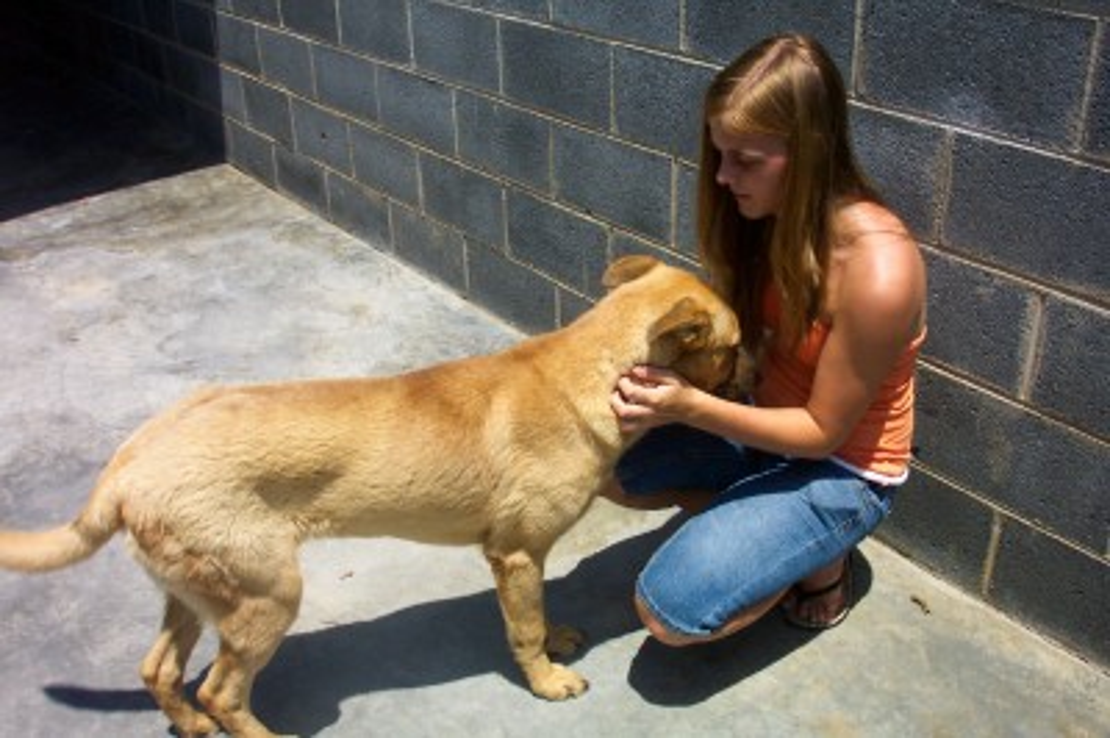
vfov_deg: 37.8
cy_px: 369
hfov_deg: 54.5
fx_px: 1078
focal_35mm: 35
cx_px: 555
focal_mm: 7.5
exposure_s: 1/250
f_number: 9.5
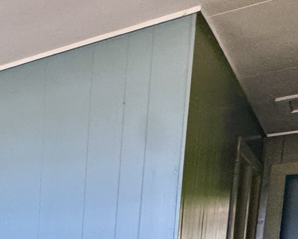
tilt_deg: -7.9
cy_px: 323
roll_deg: +0.7
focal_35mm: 56
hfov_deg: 22.5
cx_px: -215
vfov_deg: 23.5
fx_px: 494
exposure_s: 1/99
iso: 200
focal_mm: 2.22
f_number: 2.2
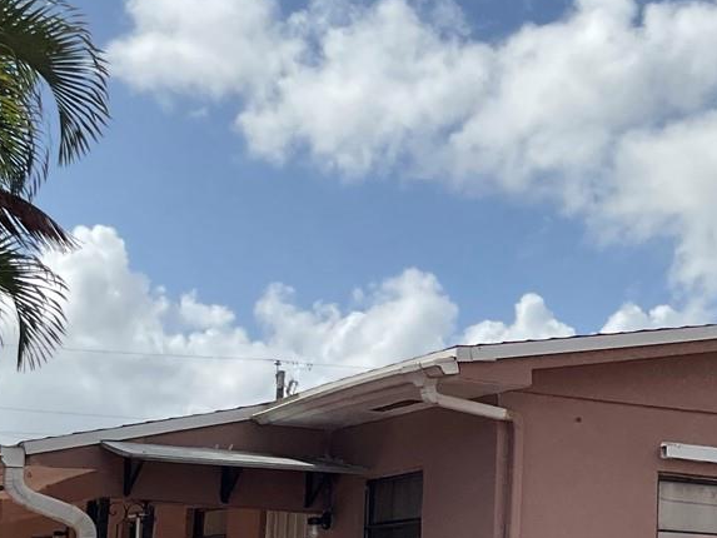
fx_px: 1678
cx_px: 603
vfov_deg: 18.0
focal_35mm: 81
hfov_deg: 23.7
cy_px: 454
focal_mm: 3
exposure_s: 1/3534
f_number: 1.8
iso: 16
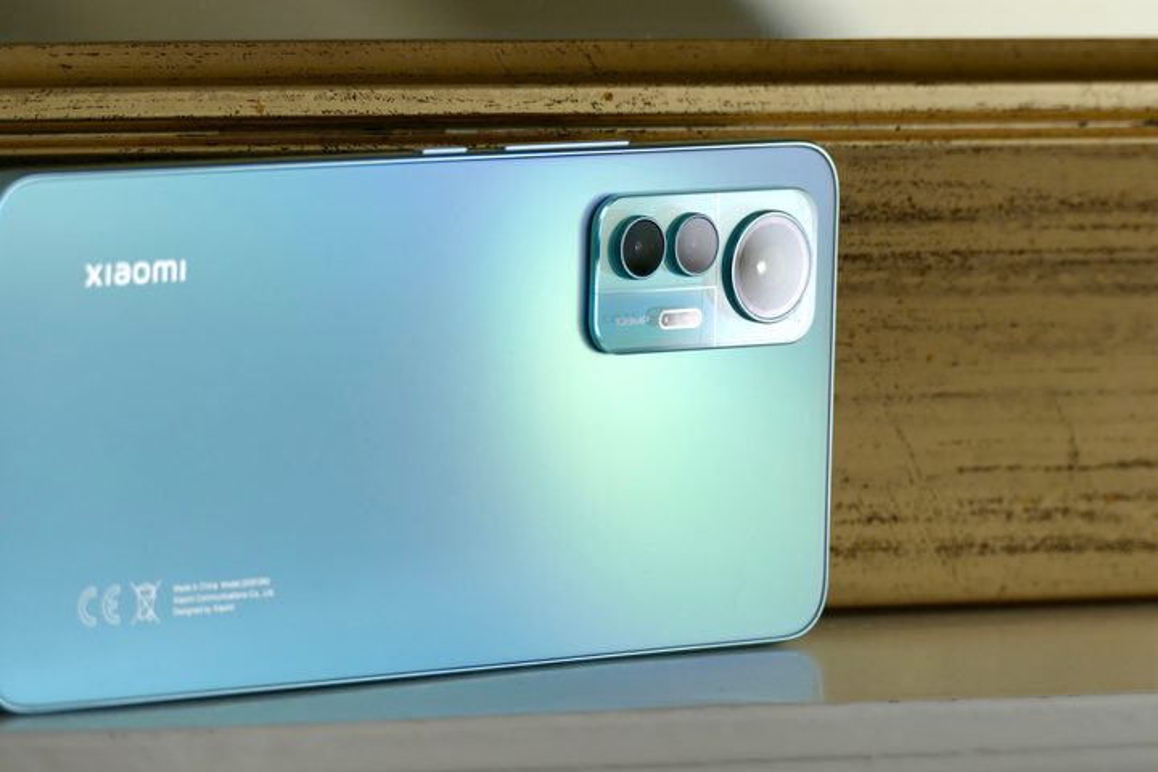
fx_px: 7880
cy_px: 386
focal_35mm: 245
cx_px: 579
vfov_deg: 5.6
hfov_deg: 8.4
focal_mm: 89.34
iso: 200
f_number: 4.5
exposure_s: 1/100
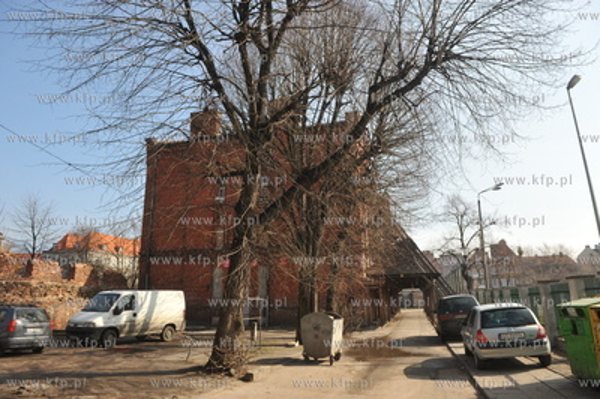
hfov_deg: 73.8
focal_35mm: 24
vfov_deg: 53.1
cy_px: 200
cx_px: 300
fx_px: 400
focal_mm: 24
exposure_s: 1/1000
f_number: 7.1
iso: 400
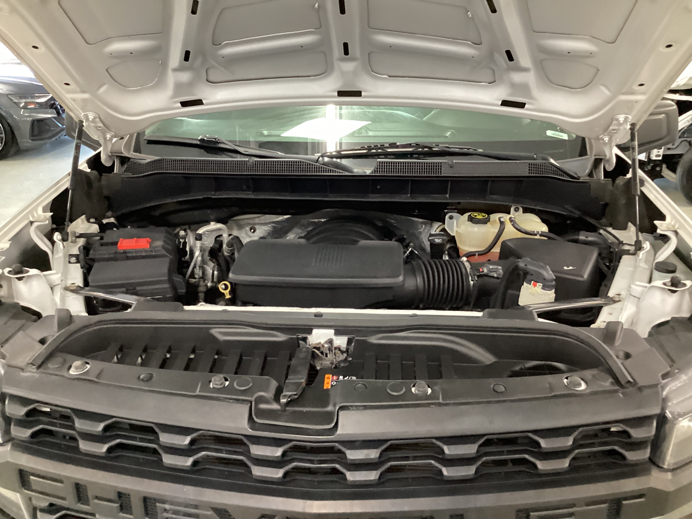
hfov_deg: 58.4
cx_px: 346
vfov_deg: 45.4
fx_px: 620
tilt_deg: -21.8
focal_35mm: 31
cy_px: 260
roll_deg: +1.6
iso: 400
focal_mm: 3.3
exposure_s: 1/25
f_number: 2.4
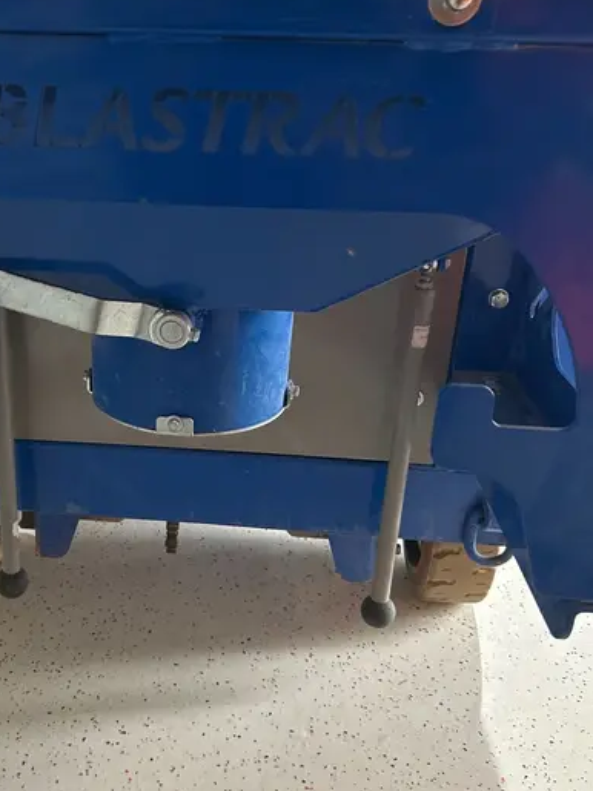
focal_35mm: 37
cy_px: 399
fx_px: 845
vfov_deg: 50.1
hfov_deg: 38.0
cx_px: 174
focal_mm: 5.7
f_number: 1.5
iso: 640
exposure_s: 1/40
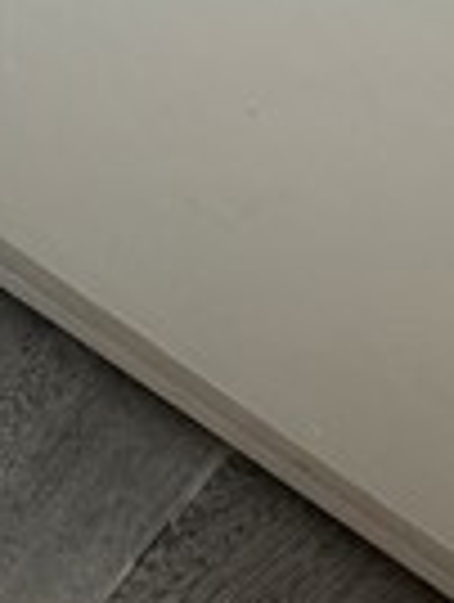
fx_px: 3190
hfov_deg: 8.1
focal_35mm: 183
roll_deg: +2.7
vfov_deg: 8.0
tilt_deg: -19.8
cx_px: 171
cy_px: -1602
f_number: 1.78
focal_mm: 6.76
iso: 125
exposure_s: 1/121
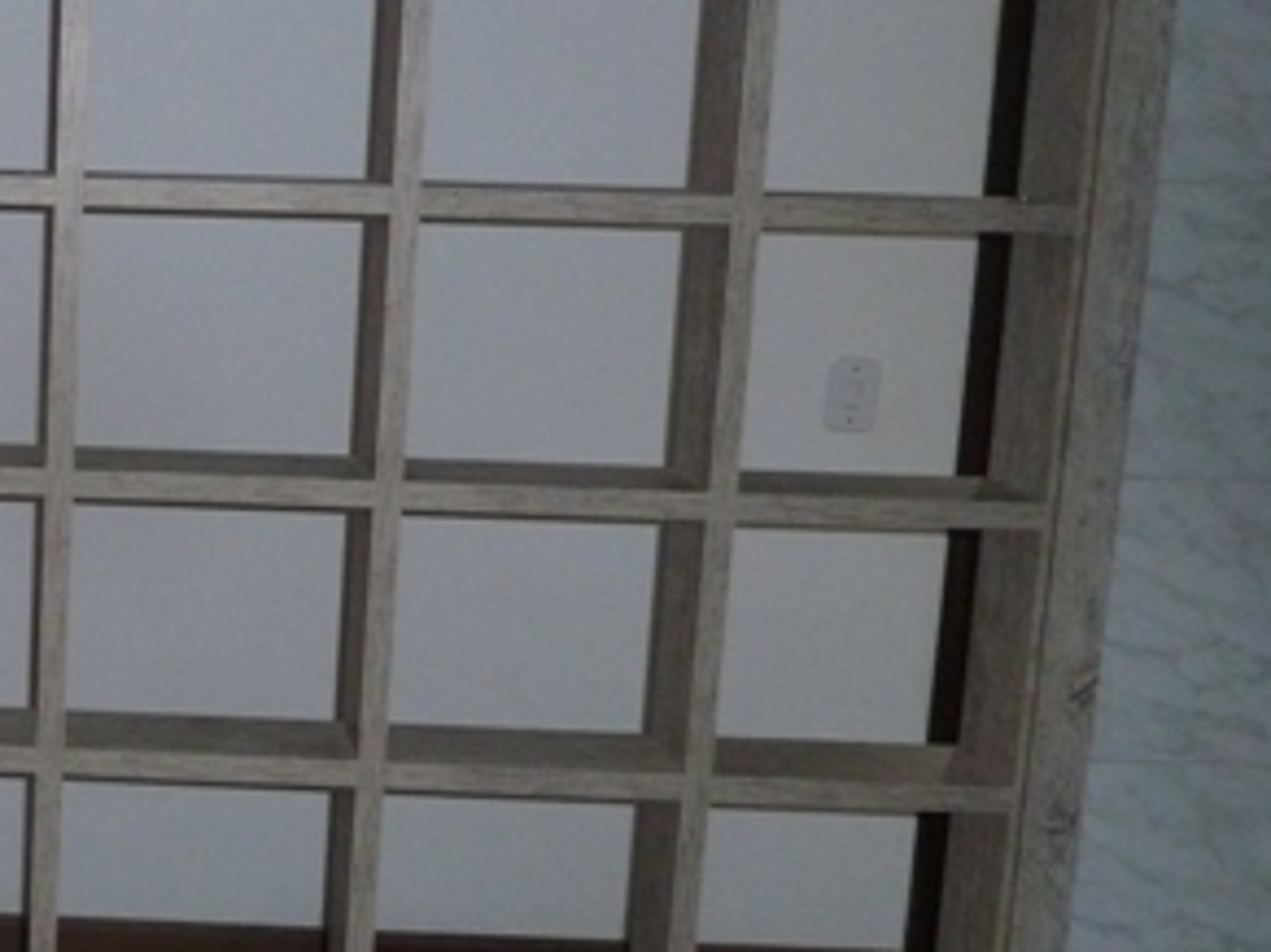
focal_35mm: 55
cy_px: 419
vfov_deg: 26.5
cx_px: -92
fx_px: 2019
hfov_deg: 31.4
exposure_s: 1/30
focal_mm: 4.1
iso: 320
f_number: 3.3
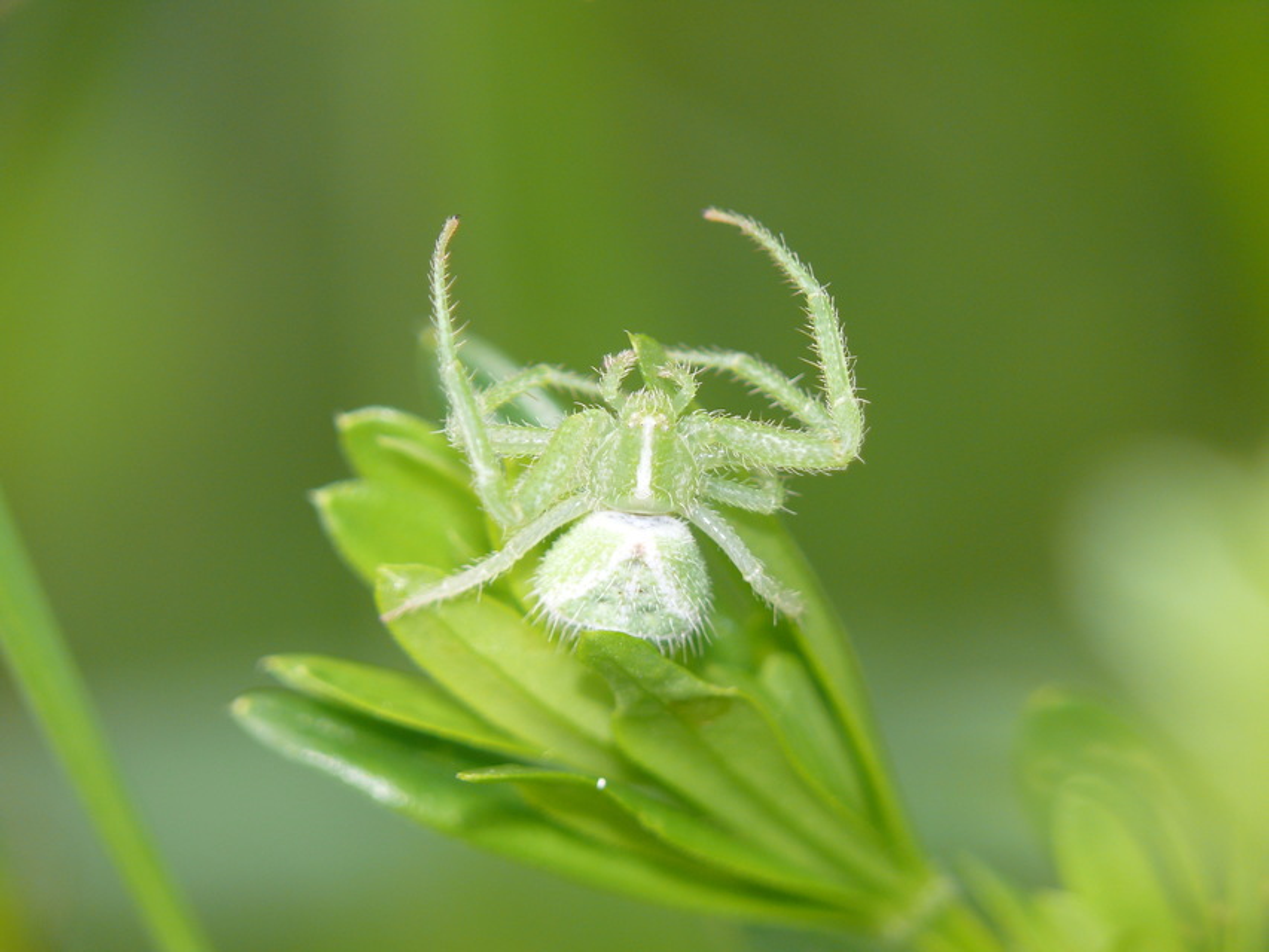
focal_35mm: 420
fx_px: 15399
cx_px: 634
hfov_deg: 4.7
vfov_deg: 3.5
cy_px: 476
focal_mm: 88.8
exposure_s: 1/250
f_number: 4.5
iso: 100
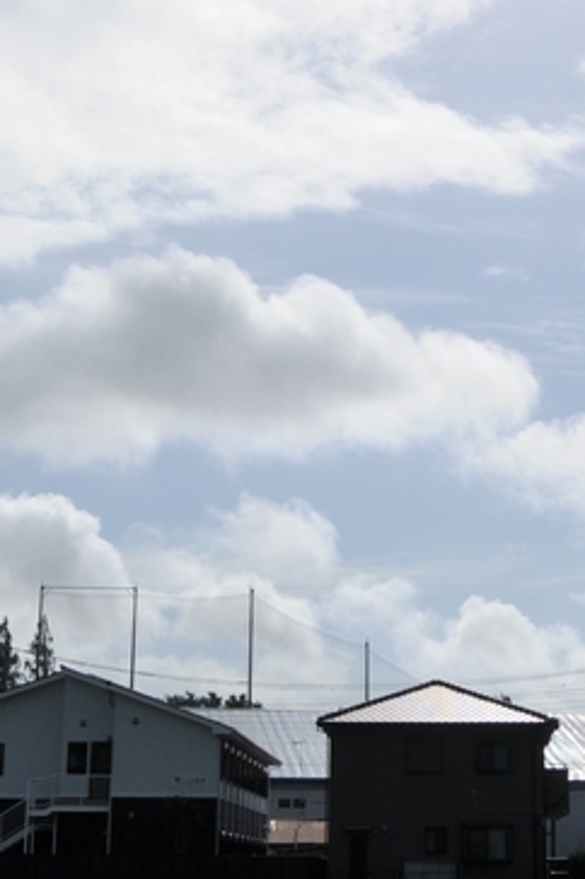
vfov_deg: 22.2
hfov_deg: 15.3
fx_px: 2173
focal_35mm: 89
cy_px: 39
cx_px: 424
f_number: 8
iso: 200
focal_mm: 18
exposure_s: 1/2000
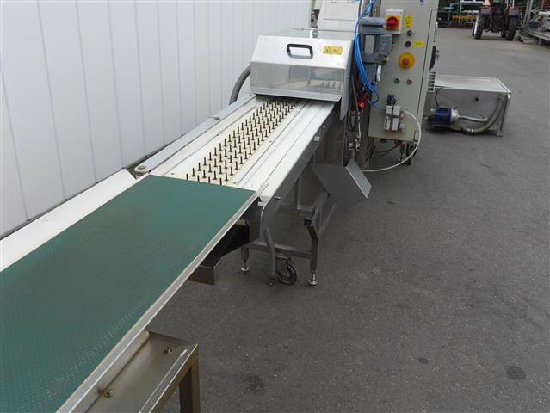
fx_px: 509
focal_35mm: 32
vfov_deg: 44.2
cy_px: 206
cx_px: 275
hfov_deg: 56.8
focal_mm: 16
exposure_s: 1/250
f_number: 6.3
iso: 160
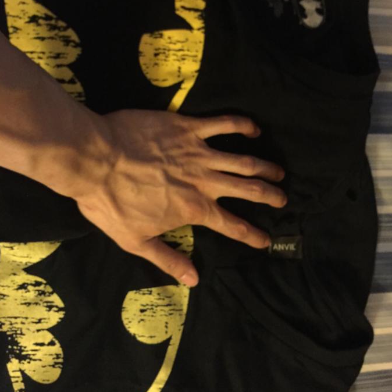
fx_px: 448
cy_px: 153
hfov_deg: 47.2
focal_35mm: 35
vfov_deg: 46.9
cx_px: 197
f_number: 2.2
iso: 800
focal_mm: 4.15
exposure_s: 1/15
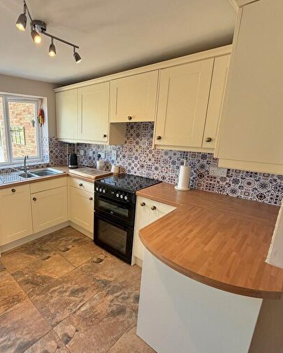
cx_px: 82
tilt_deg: -14.1
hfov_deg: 67.8
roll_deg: +0.4
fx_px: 199
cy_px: 178
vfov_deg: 83.2
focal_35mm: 19
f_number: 2.2
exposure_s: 1/121
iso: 125
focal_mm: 2.22
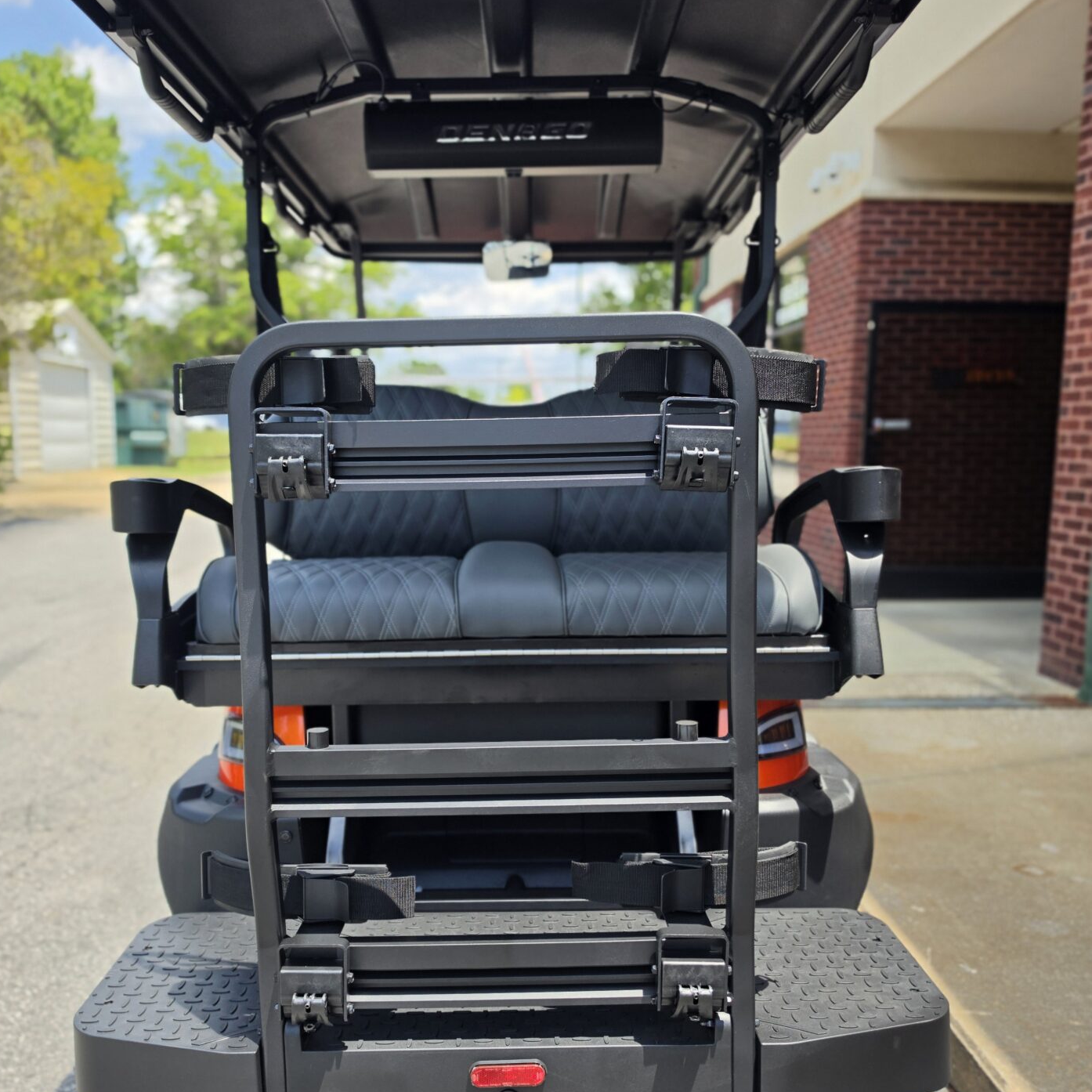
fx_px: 999
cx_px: 530
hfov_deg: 57.3
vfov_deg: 57.3
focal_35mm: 28
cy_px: 573
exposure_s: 1/3971
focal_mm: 6.5
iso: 64
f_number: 1.4
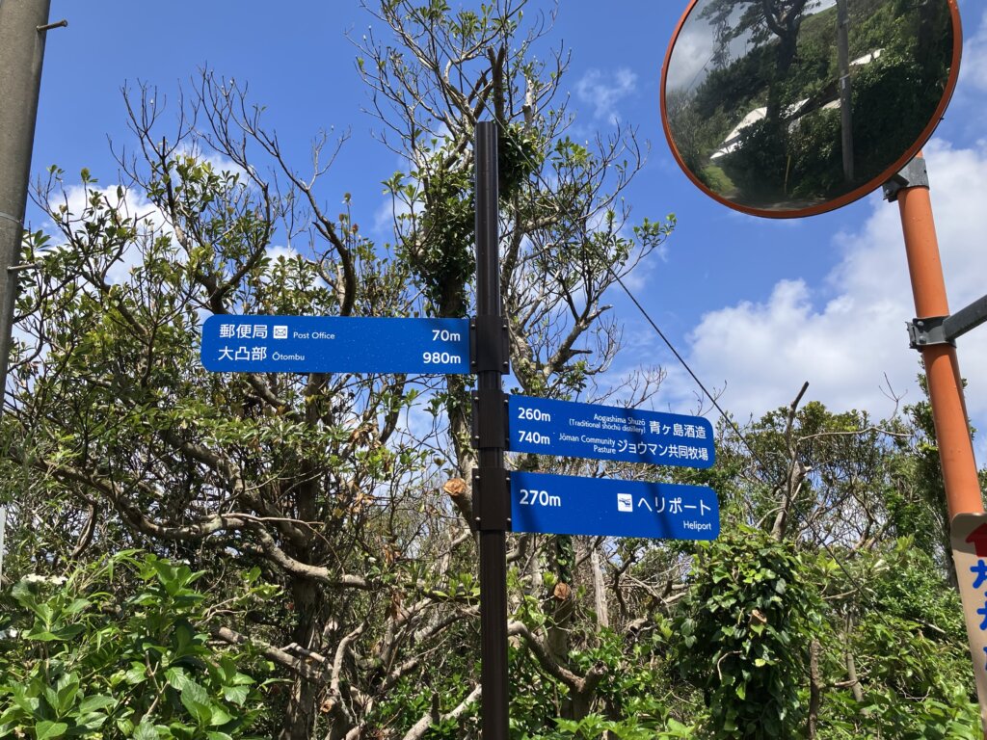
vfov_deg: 49.7
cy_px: 370
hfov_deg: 63.4
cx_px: 494
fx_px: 798
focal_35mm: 28
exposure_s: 1/1736
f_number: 1.8
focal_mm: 3.99
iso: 32
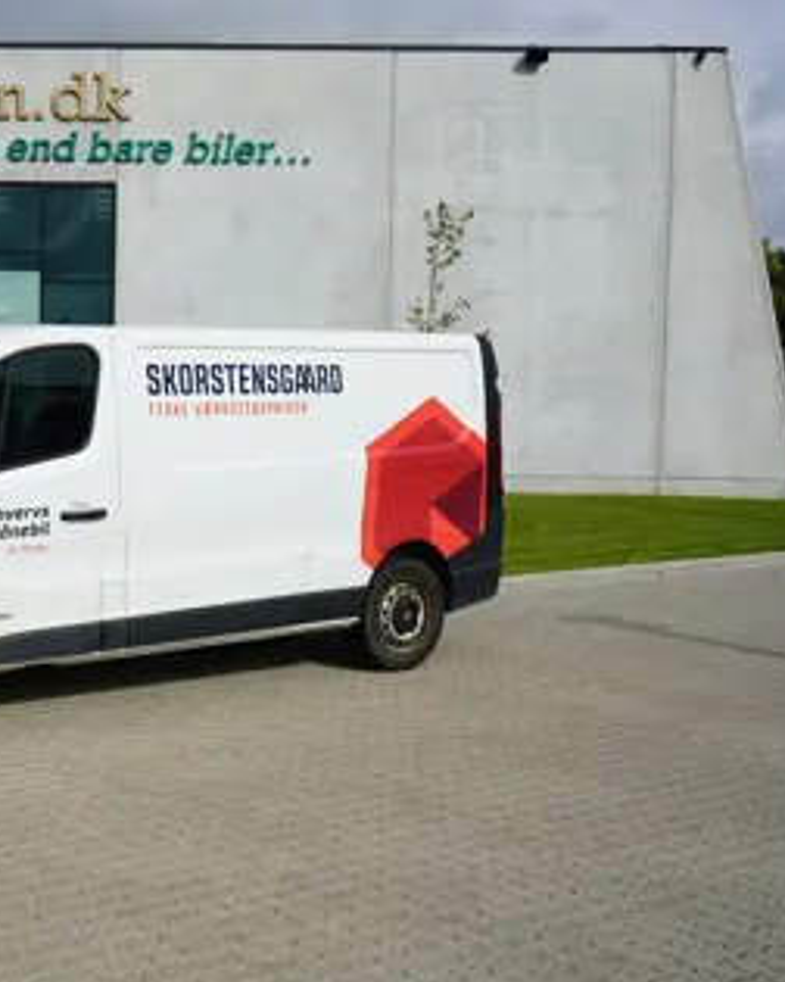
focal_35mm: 50
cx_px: 75
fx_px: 1452
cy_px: 496
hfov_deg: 29.0
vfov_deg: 37.3
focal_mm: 35
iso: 100
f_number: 10
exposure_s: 1/250
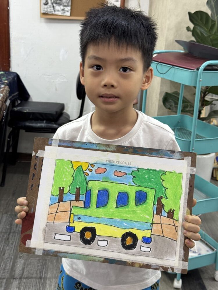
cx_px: 109
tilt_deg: -17.3
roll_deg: -3.0
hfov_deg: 30.3
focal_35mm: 48
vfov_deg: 39.7
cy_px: 145
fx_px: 403
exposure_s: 1/50
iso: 64
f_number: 1.78
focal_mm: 6.76
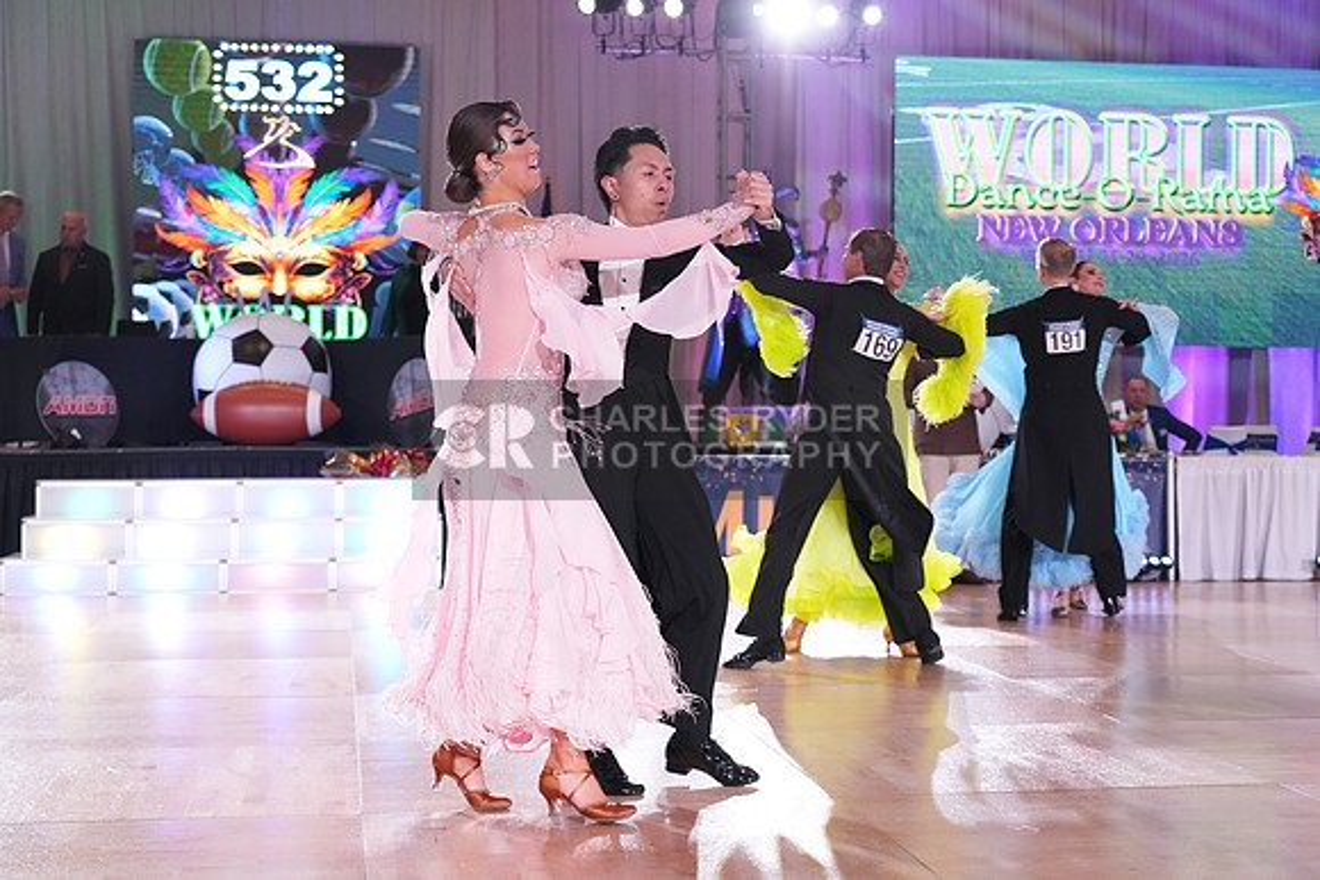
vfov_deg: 23.8
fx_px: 2090
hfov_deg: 35.0
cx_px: 660
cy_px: 440
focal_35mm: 57
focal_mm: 57
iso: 3200
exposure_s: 1/500
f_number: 4
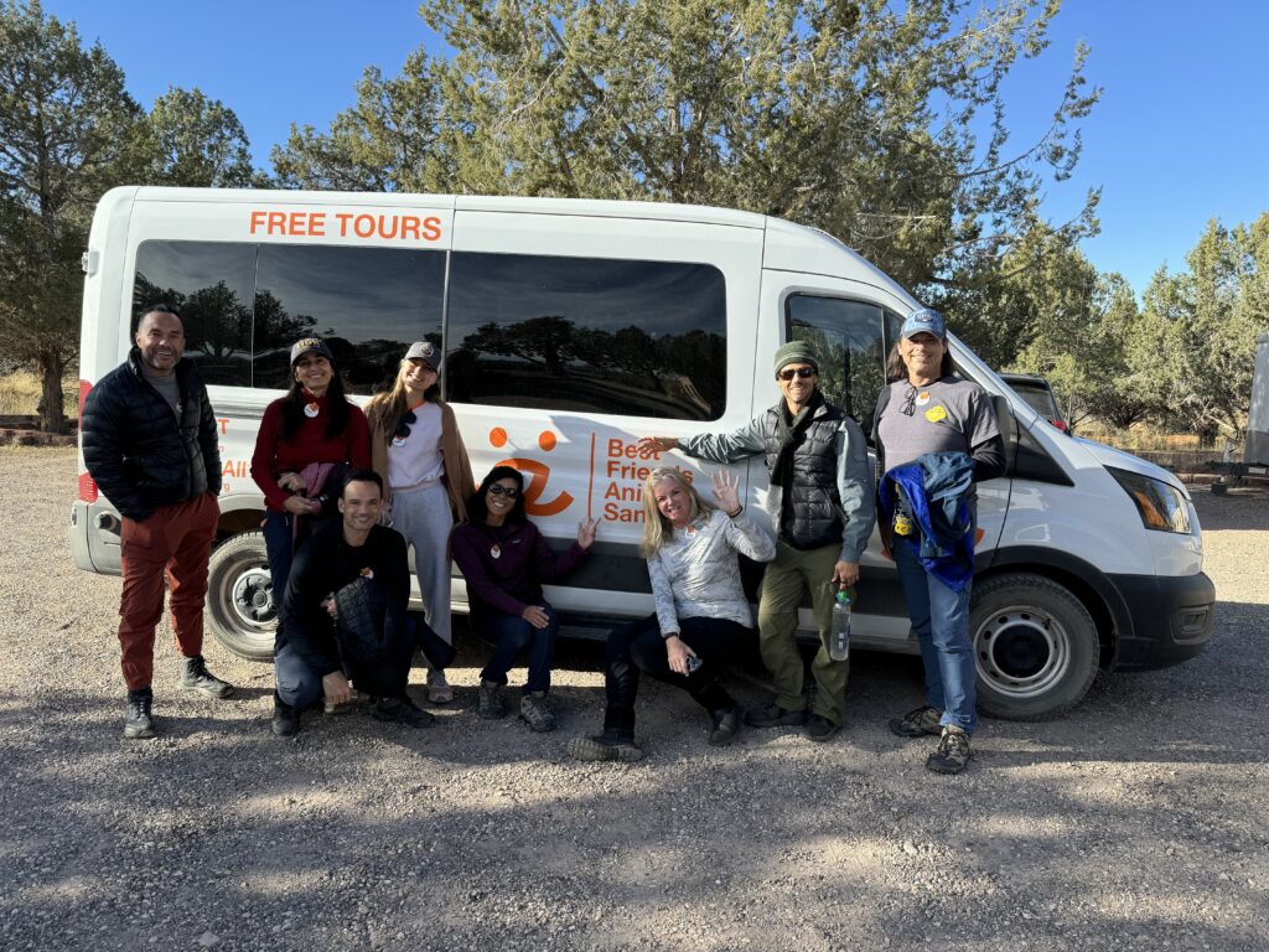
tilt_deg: -7.8
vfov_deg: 56.8
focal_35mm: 24
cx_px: 634
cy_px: 476
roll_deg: +0.0
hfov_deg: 71.6
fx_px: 880
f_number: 1.78
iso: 80
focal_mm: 6.76
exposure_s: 1/1425
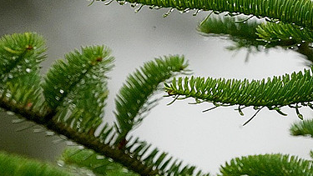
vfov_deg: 0.5
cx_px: 283
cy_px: -5
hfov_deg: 0.8
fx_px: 22228
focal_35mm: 2678
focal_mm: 1200
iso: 6400
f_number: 16
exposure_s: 1/500
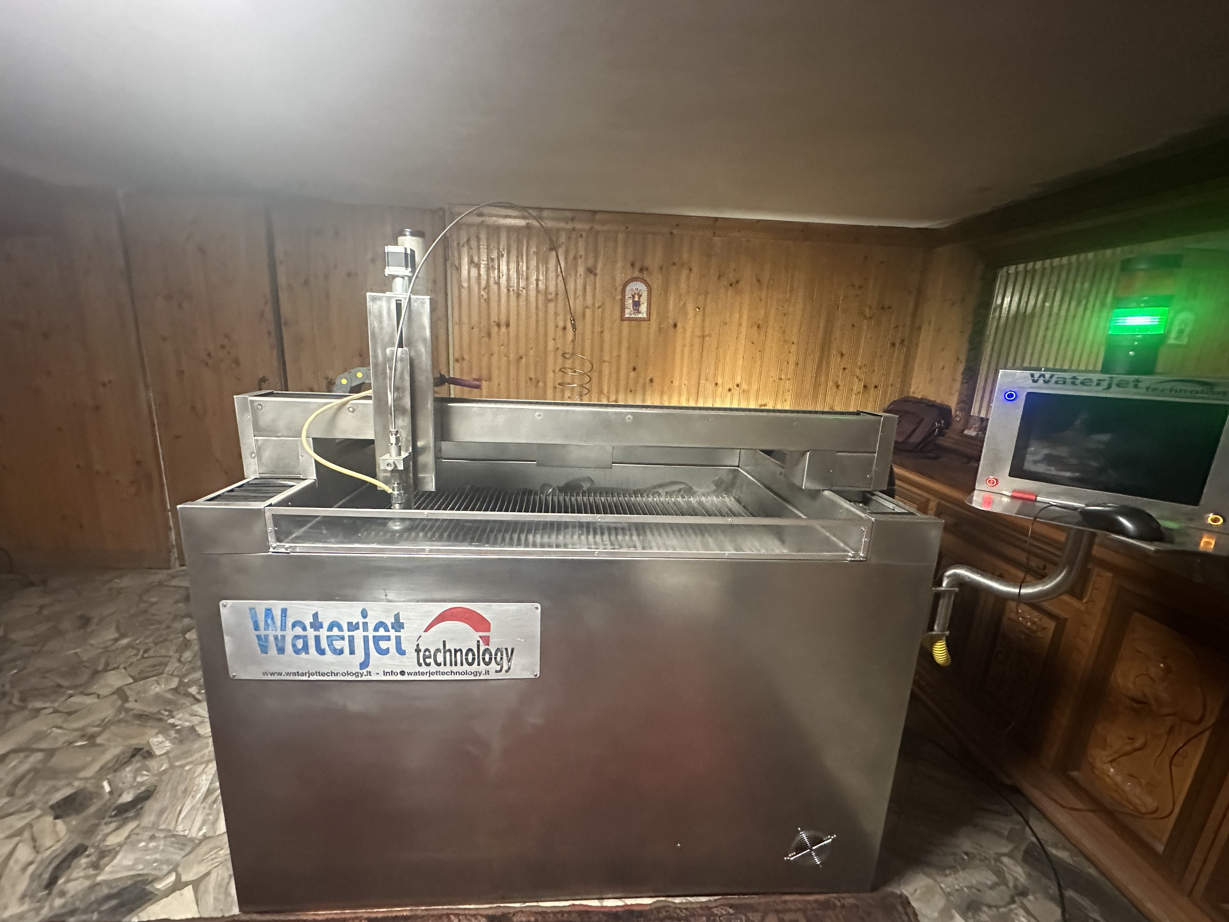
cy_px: 467
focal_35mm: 15
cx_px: 603
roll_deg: -2.1
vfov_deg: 81.7
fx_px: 533
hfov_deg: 98.2
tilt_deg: -12.0
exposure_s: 1/50
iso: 800
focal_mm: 2.22
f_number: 2.2
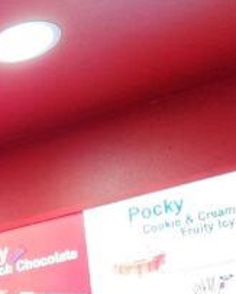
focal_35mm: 113
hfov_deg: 10.9
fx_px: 984
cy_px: 436
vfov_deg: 15.7
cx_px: -384
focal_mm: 6.4
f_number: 1.8
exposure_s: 1/100
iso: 160
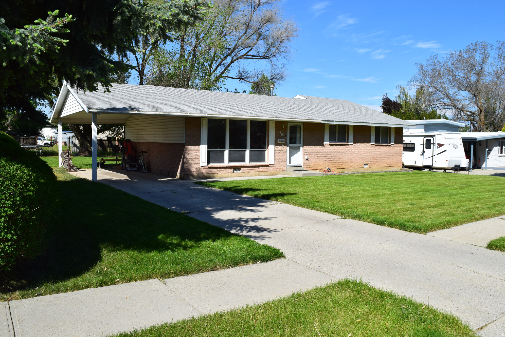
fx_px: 379
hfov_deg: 67.4
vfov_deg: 47.9
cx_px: 252
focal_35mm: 27
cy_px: 168
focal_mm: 18
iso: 360
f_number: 11
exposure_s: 1/500
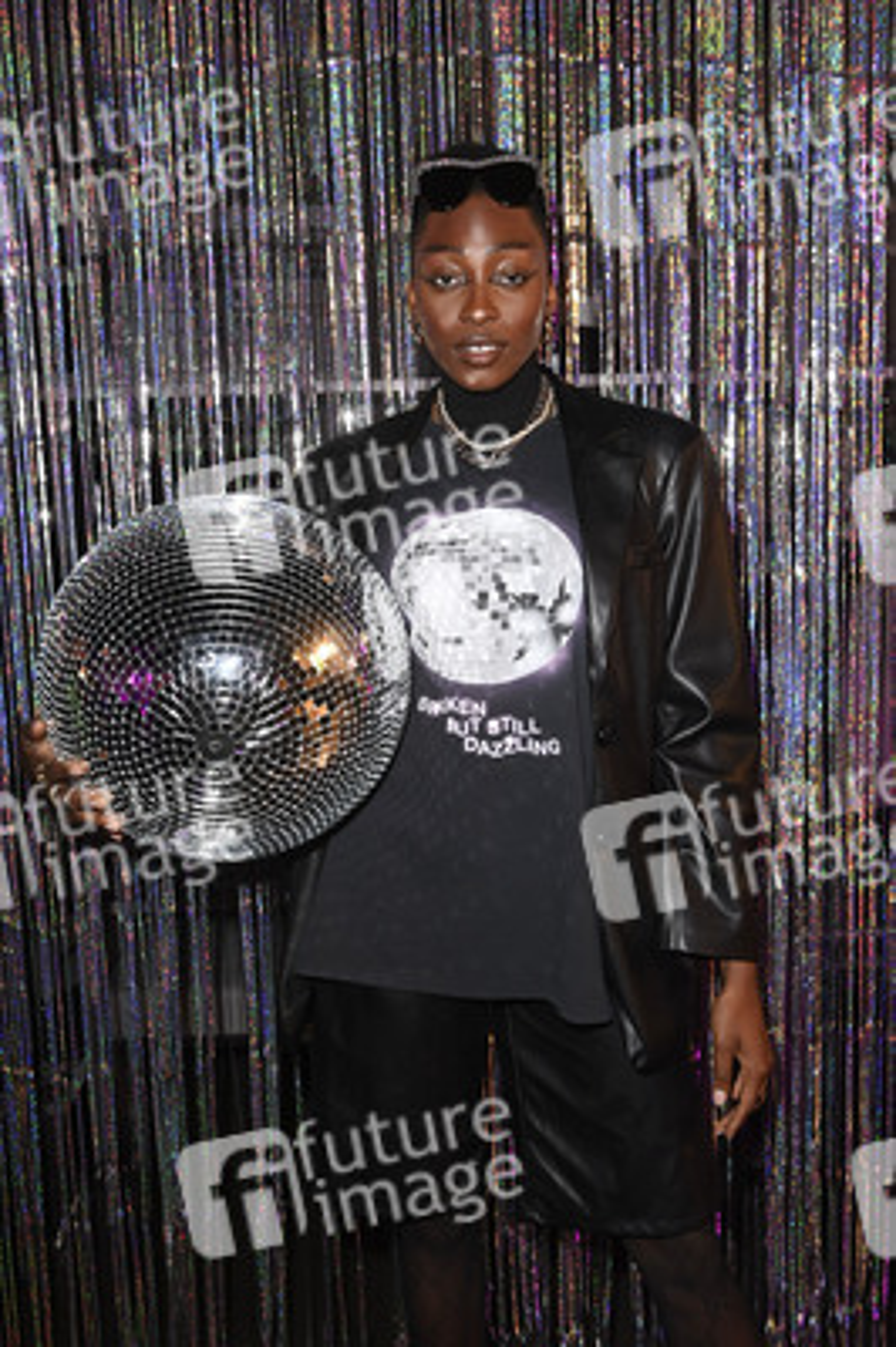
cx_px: 448
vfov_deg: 58.8
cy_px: 674
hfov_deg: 41.0
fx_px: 1197
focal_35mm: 32
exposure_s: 1/60
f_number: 5
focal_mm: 32
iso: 2000
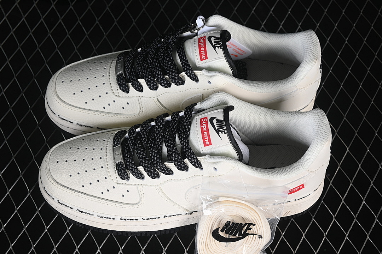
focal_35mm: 75
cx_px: 191
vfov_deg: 18.2
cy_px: 127
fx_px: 796
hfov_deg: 27.0
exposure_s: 1/80
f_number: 7.1
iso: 160
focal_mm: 50
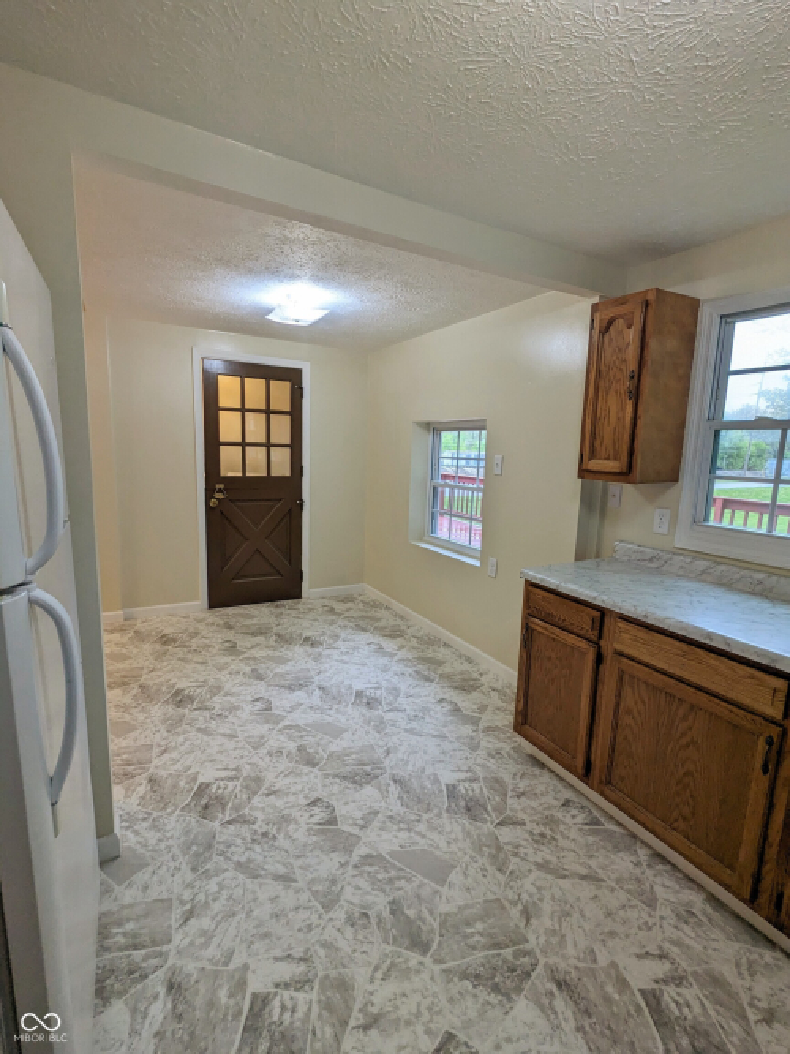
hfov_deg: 78.1
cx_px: 395
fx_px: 487
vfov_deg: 94.5
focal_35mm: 16
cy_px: 527
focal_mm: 2.35
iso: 106
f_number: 2.2
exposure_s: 1/120
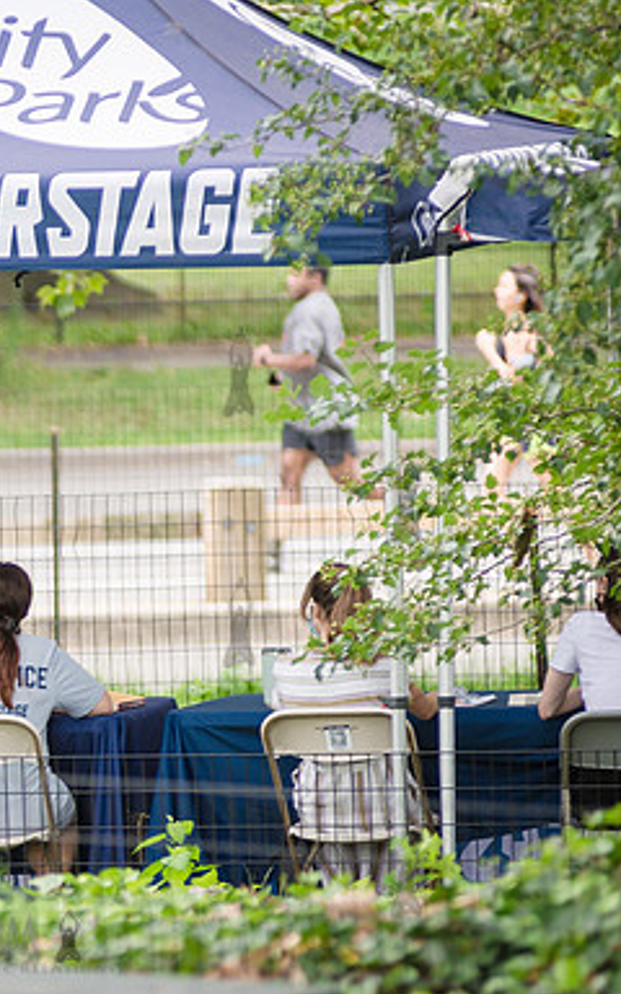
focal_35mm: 412
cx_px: -180
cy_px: 571
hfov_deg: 3.2
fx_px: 11156
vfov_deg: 5.1
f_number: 3.2
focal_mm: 200
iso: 320
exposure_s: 1/250
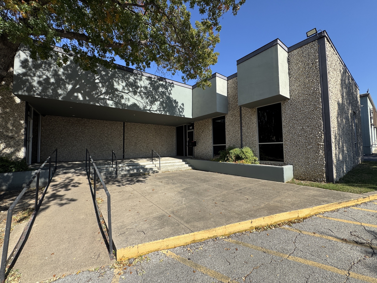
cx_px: 188
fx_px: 152
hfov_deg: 102.1
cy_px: 142
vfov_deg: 85.7
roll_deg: +0.5
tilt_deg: +2.2
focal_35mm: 14
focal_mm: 2.22
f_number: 2.2
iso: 50
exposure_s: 1/1048
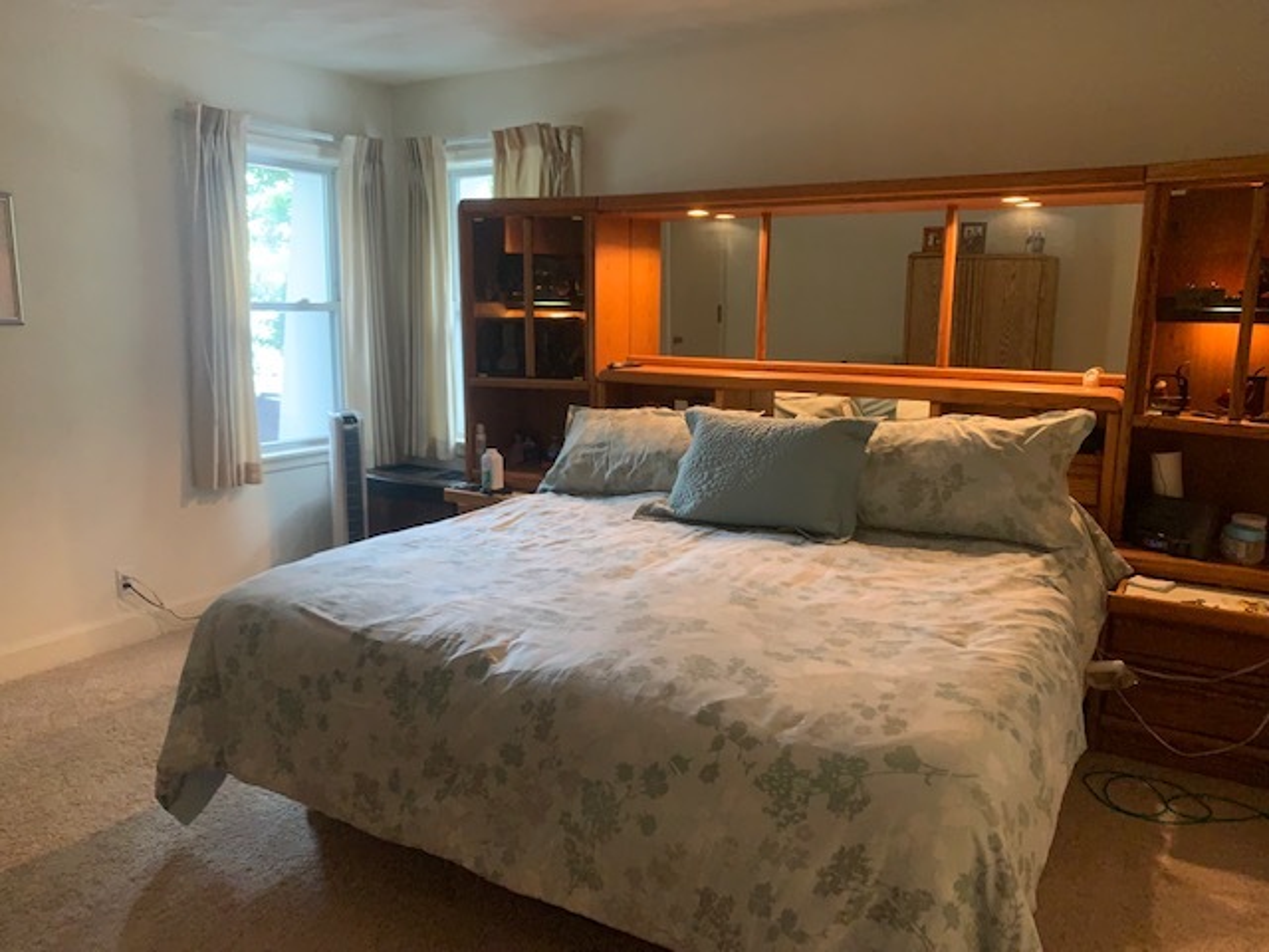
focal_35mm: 26
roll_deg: -0.2
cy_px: 476
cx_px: 634
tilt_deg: -10.1
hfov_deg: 67.3
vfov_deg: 53.1
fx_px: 953
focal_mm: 4.25
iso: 400
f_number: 1.8
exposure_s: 1/40
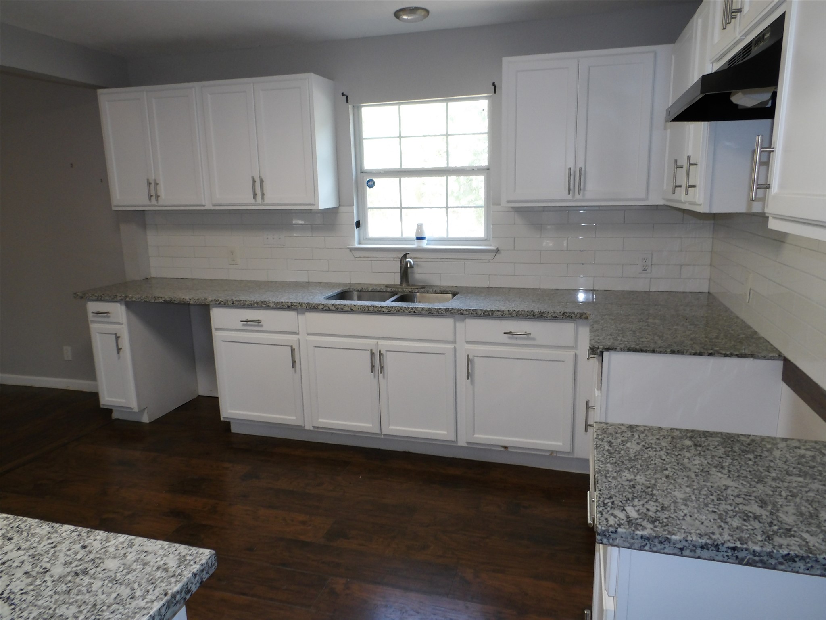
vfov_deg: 58.9
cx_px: 413
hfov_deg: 73.9
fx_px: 549
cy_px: 310
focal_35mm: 23
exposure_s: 1/30
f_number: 4.1
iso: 200
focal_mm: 4.2
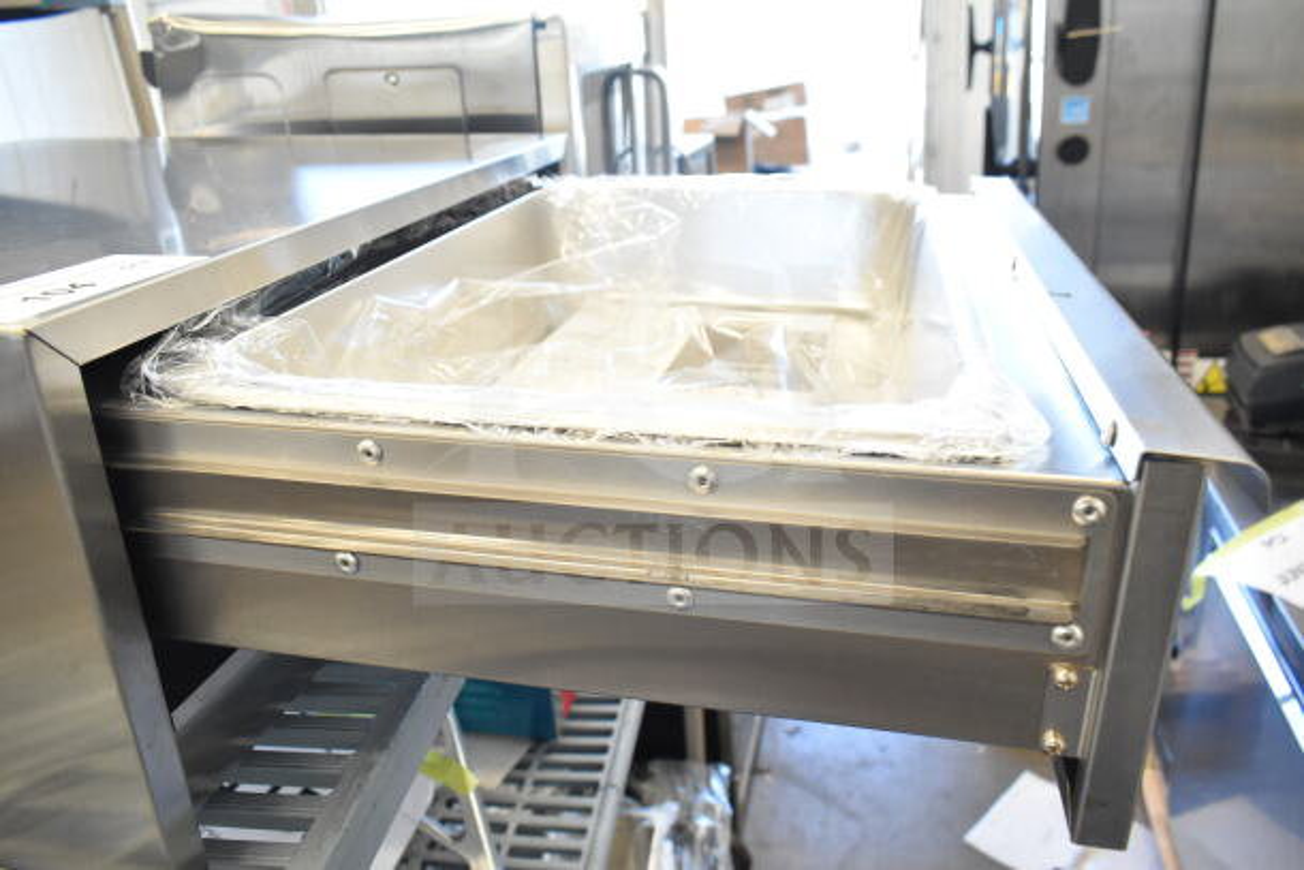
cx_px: 652
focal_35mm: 27
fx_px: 978
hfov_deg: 67.4
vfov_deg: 48.0
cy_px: 435
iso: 1600
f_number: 5
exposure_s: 1/100
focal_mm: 18
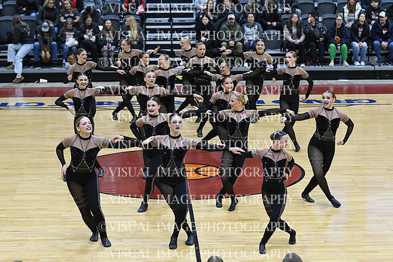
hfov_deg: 19.5
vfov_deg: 13.0
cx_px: 196
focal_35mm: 105
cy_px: 131
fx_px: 1146
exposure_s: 1/400
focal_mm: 70
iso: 3200
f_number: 2.8
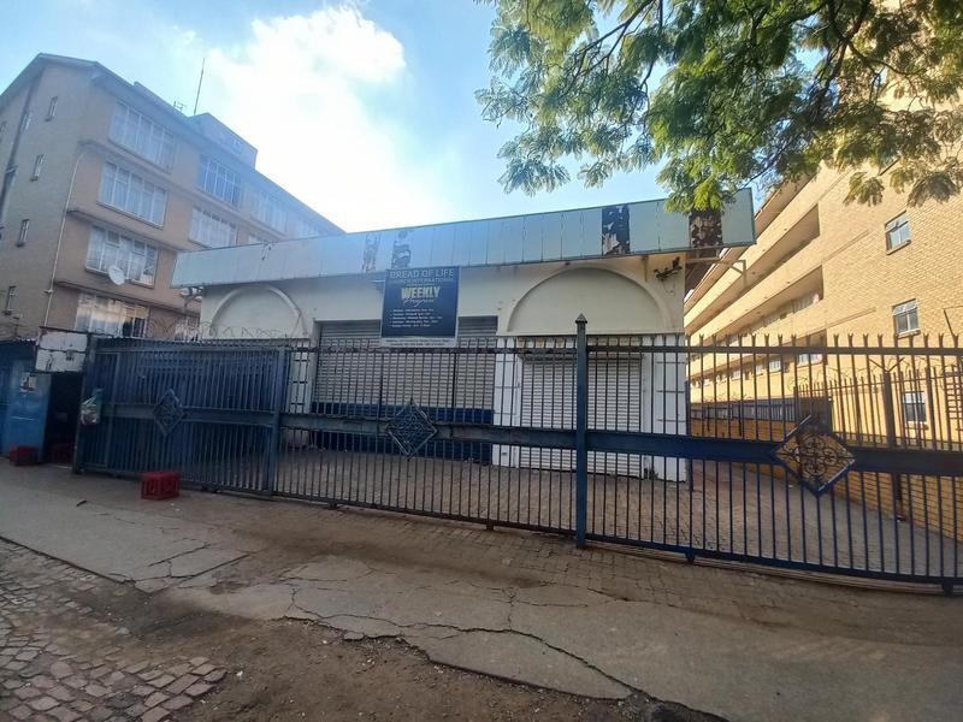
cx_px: 482
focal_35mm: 13
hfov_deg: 106.2
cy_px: 361
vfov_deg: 89.9
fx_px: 362
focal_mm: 1.42
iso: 40
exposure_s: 1/347
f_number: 2.2
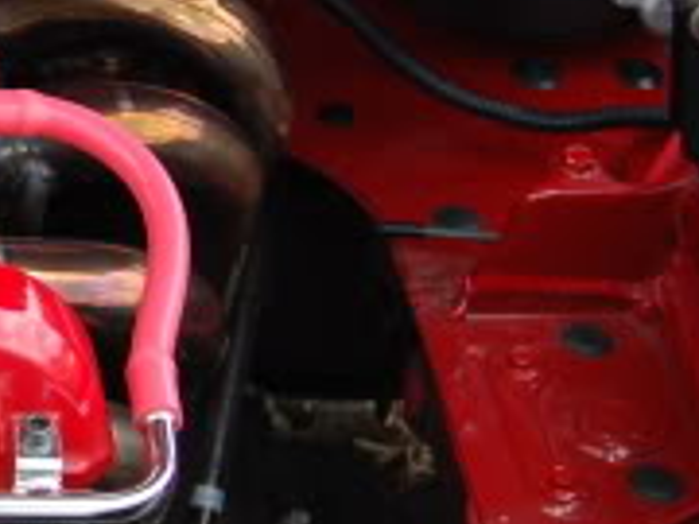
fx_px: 3205
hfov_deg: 11.8
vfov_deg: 9.3
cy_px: 76
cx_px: -394
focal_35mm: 159
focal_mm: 31
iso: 220
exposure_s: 1/125
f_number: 5.6
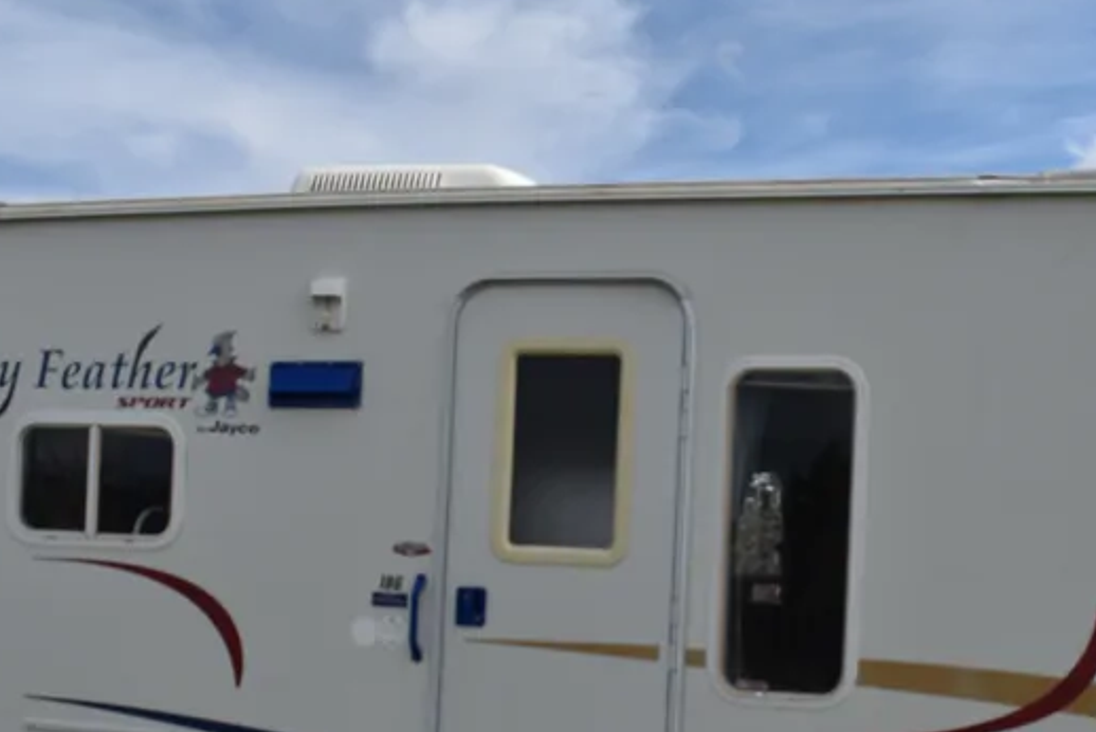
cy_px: 616
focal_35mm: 50
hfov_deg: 39.4
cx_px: 662
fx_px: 1523
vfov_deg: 26.4
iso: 100
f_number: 9
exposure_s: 1/320
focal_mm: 18
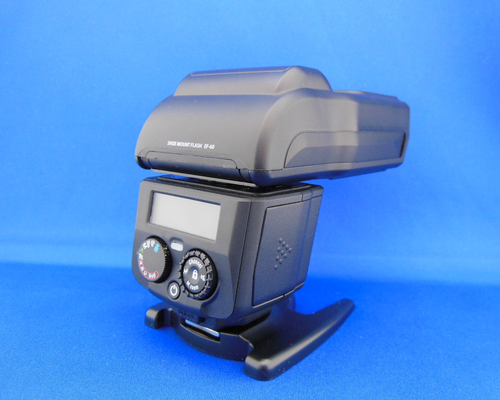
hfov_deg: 57.2
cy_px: 204
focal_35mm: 31
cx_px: 256
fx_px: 459
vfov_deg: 47.1
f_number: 3.7
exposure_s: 1/10
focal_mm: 5.2
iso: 400
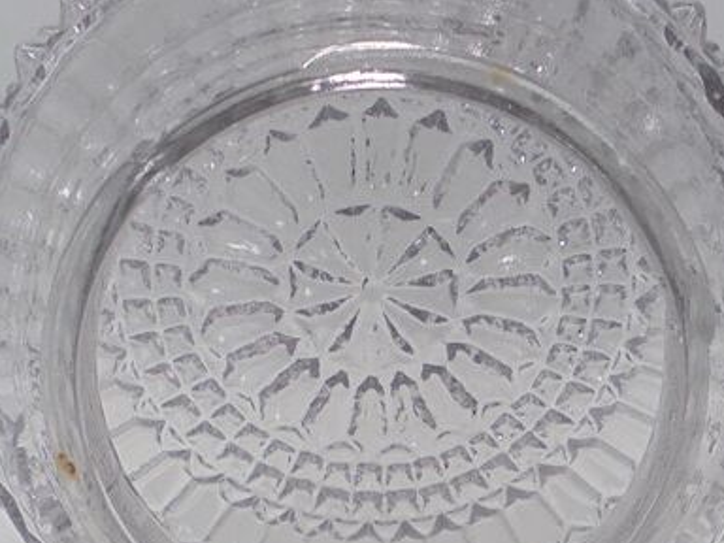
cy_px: 666
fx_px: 1422
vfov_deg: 20.2
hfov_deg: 28.5
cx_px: 393
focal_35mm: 68
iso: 100
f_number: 3.7
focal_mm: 5.3
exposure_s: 1/80
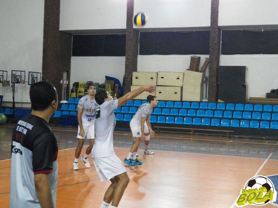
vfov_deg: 26.1
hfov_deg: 34.3
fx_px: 450
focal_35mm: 56
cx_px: 139
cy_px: 104
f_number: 3.6
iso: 1600
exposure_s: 1/160
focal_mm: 10
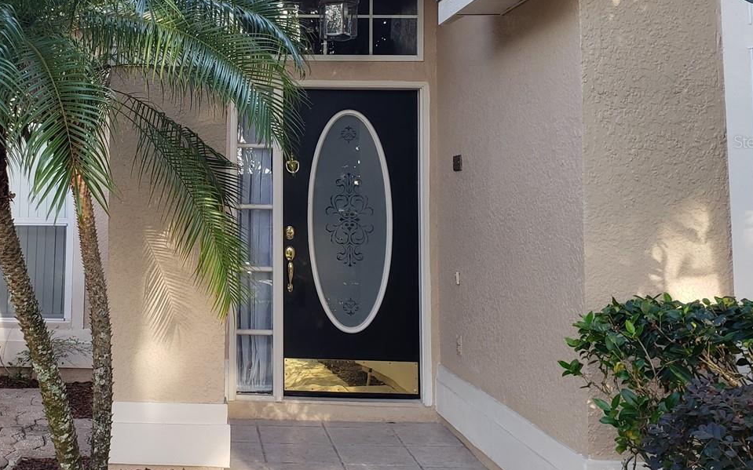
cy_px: 141
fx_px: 944
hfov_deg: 42.1
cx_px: 180
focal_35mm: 46
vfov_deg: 27.7
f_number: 2.4
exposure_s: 1/120
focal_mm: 4.3
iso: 64
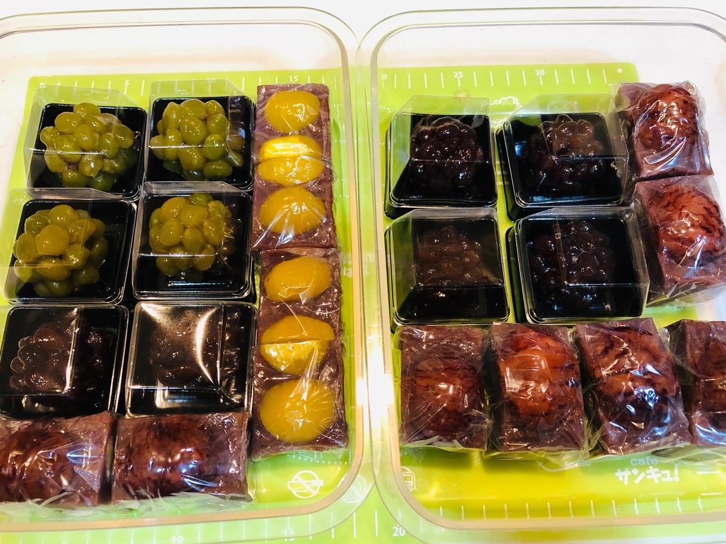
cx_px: 372
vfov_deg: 48.2
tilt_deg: -67.7
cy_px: 270
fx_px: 608
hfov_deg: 61.7
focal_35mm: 29
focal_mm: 3.99
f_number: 1.8
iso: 80
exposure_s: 1/17
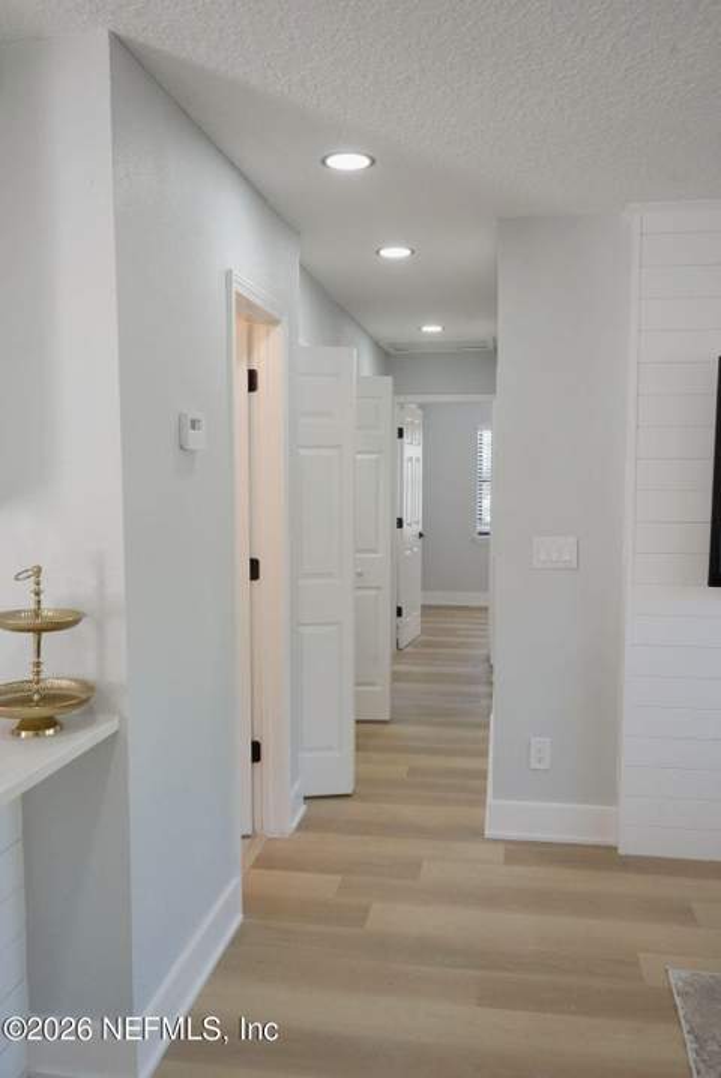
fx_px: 869
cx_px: 360
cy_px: 539
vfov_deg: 63.6
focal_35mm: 29
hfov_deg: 45.0
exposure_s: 1/250
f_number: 9
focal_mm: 29
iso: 4000
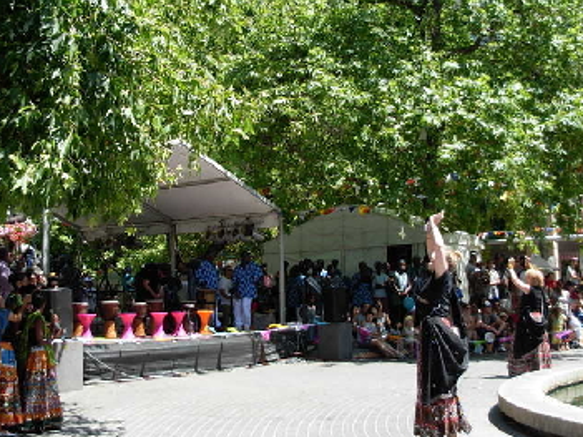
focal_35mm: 52
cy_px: 174
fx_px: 875
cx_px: 211
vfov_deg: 28.0
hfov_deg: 36.6
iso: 79
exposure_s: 1/456
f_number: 2.9
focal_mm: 6.3
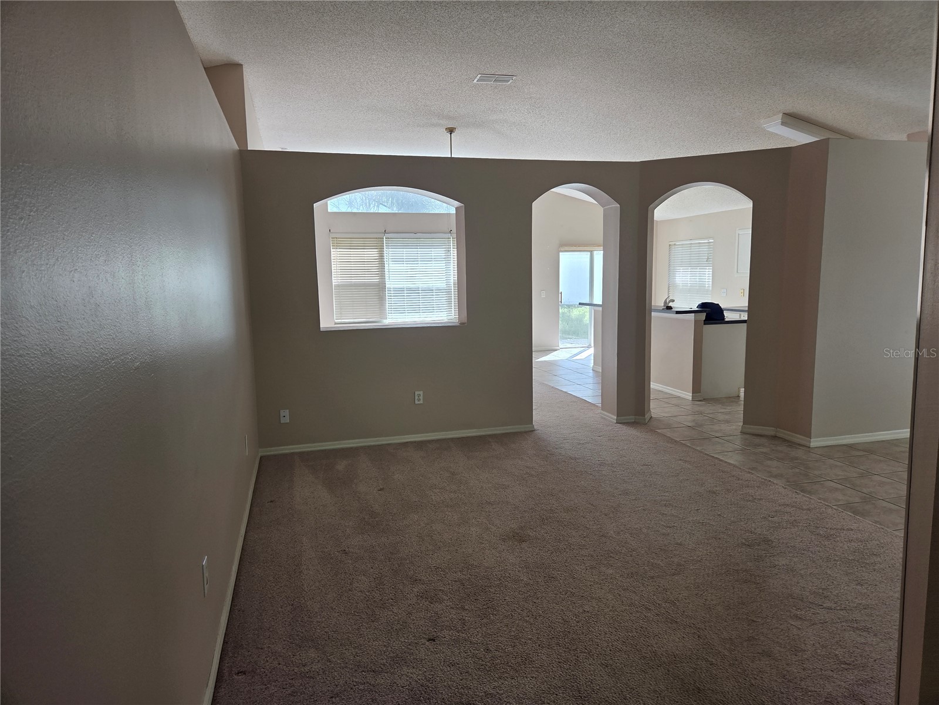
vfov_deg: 58.9
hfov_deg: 73.9
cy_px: 352
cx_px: 470
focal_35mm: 23
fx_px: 624
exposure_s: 1/180
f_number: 1.8
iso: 64
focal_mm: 5.4
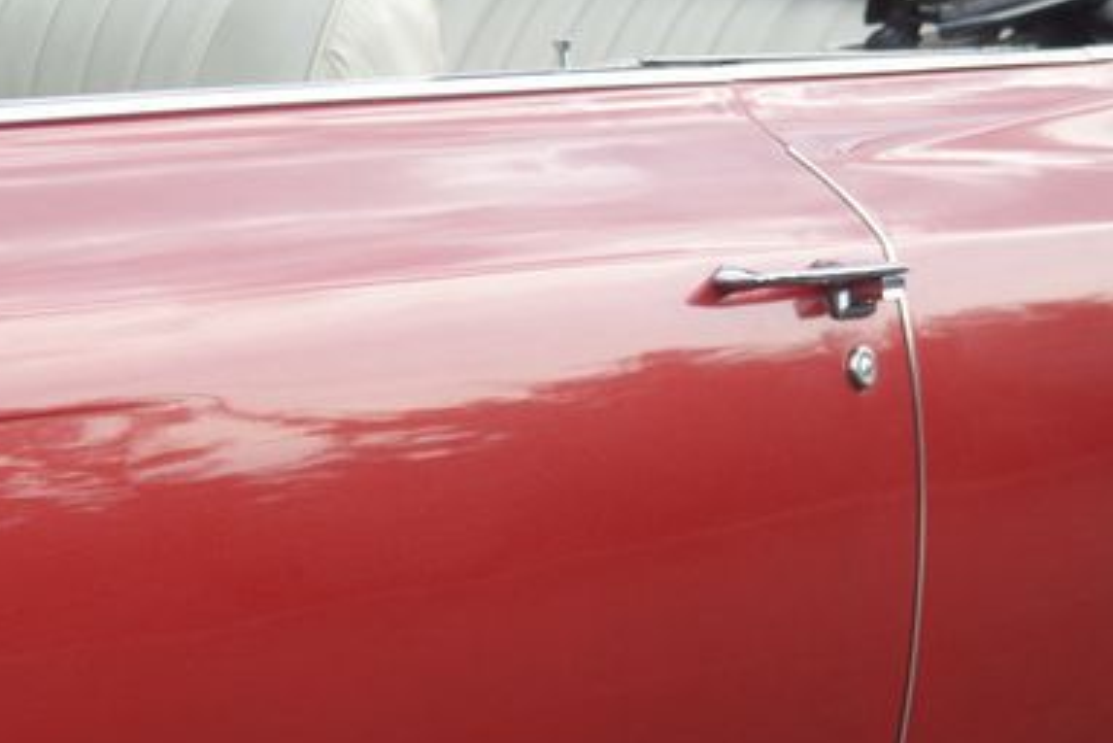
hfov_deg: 11.6
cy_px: 600
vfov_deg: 7.8
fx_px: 5443
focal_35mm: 176
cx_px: 233
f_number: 4.5
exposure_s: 1/160
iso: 100
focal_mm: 70
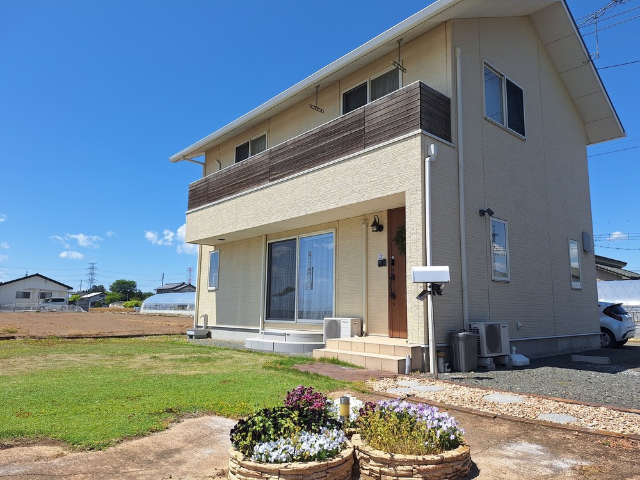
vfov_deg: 58.9
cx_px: 320
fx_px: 425
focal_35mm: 23
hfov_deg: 73.9
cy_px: 240
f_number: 1.8
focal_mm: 5.54
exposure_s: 1/2611
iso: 40
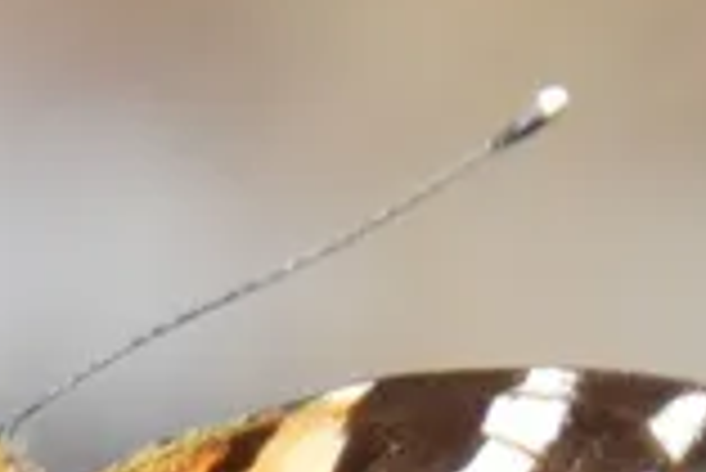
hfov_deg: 0.7
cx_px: -315
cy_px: 656
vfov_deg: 0.5
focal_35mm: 2794
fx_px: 54843
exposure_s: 1/200
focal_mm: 118.5
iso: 80
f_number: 5.6
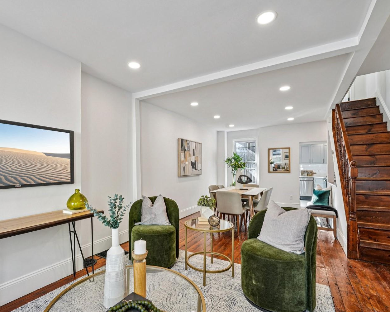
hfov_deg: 89.3
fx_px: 196
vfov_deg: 76.9
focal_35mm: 17
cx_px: 175
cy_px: 165
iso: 400
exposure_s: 1/25
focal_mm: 14
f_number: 8
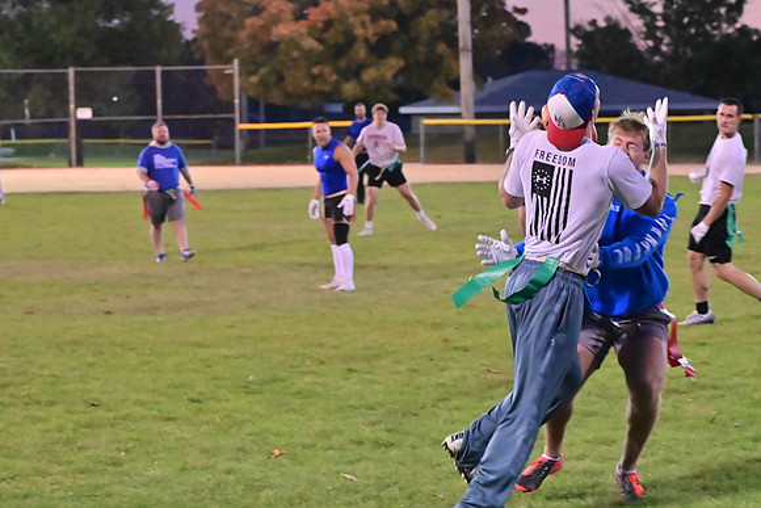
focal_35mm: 117
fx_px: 2474
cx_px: 380
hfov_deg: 17.5
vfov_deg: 11.7
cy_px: 254
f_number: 4
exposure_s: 1/400
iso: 6400
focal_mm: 78
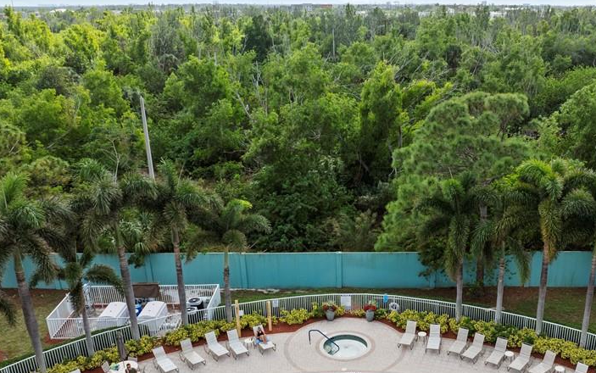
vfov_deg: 33.9
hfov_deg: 52.1
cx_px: 375
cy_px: 268
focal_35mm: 37
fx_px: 601
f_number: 2.8
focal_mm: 12.29
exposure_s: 1/2000
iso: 210
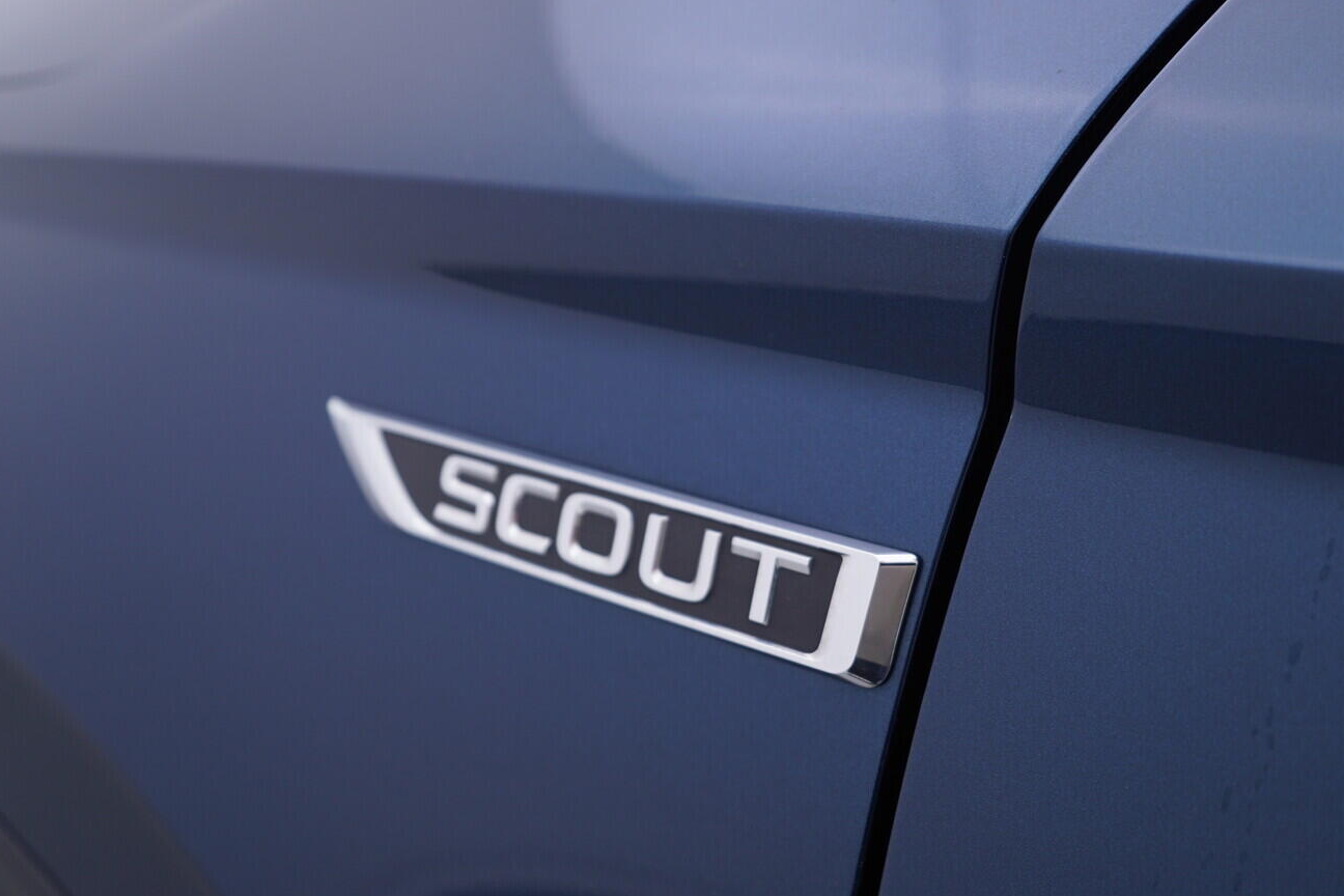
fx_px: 1493
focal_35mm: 40
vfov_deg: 33.4
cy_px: 464
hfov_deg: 48.5
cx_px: 691
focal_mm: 24
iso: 125
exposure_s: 1/60
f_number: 3.5
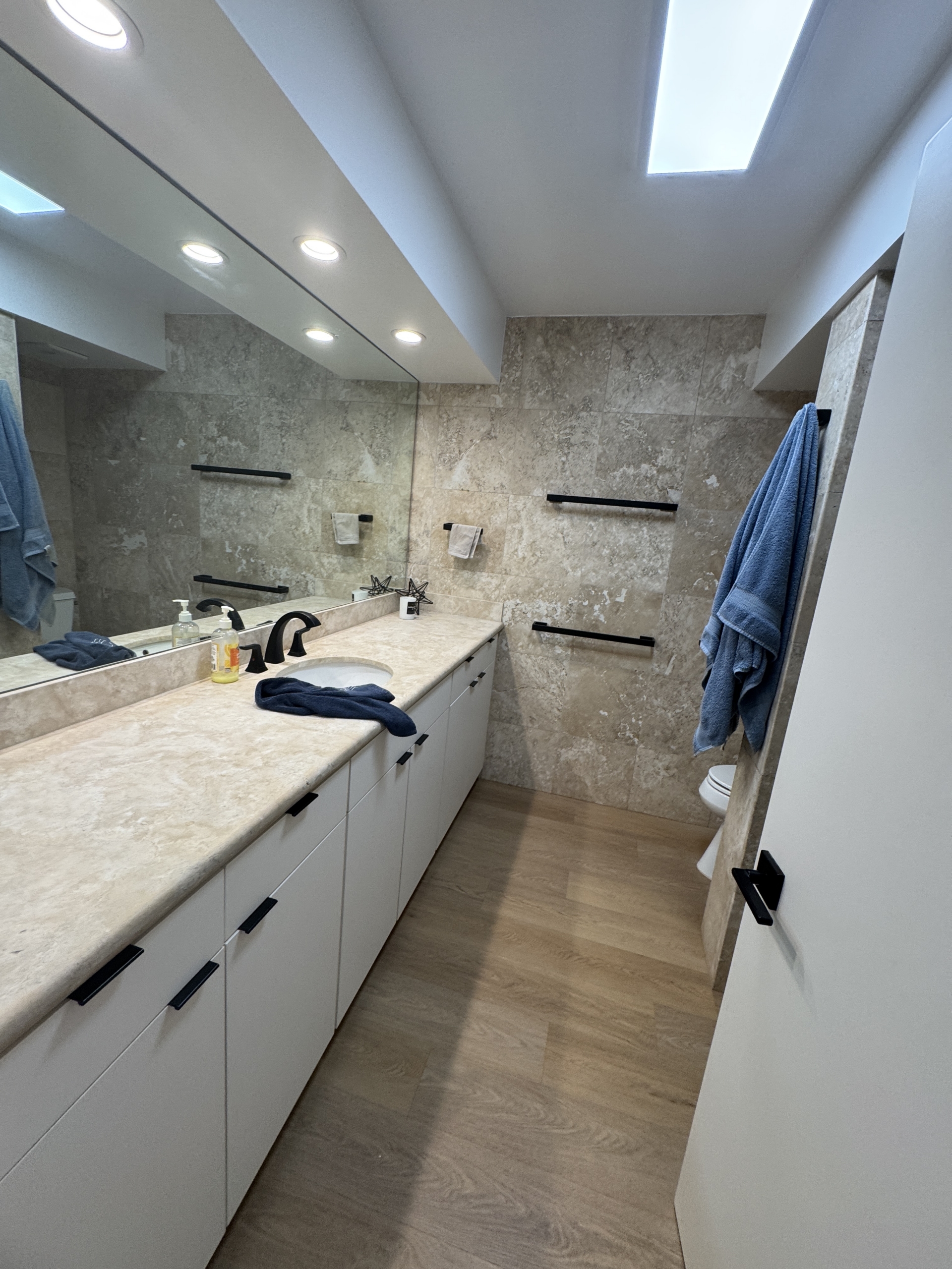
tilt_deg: -10.7
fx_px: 513
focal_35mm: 14
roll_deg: -4.9
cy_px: 634
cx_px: 476
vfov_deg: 102.1
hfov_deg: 85.7
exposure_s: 1/120
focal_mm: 2.22
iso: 125
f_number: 2.2
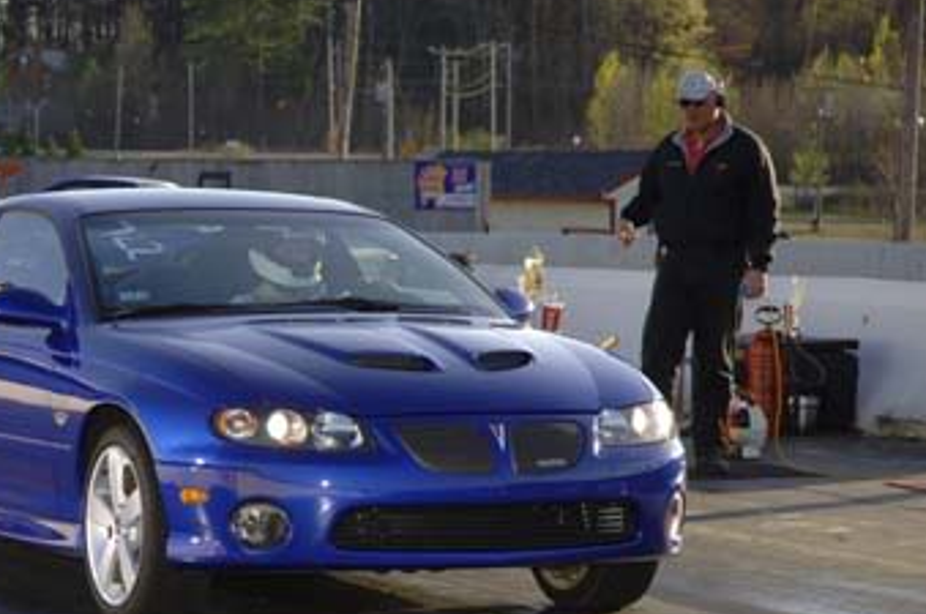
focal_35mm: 155
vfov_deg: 8.8
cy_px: 409
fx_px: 3981
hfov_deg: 13.2
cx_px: 254
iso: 200
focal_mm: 70
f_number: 5.6
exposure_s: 1/400
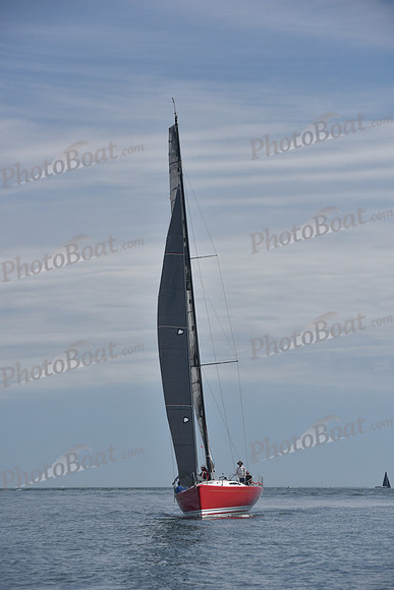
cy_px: 295
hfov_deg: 10.6
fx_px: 2133
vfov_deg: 15.8
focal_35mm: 130
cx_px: 197
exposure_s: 1/800
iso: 250
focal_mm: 130
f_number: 8
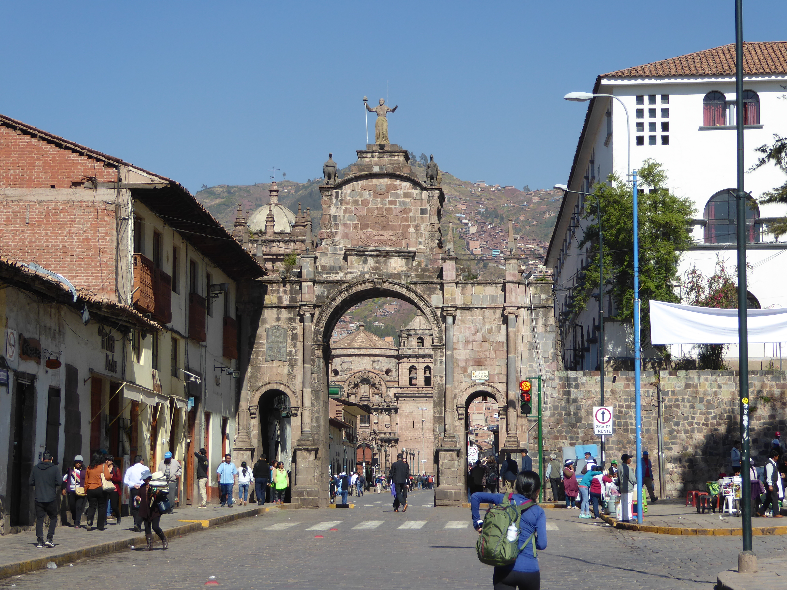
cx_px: 394
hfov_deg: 20.0
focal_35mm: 98
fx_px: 2228
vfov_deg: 15.1
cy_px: 295
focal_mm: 16.1
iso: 80
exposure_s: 1/400
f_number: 4.9
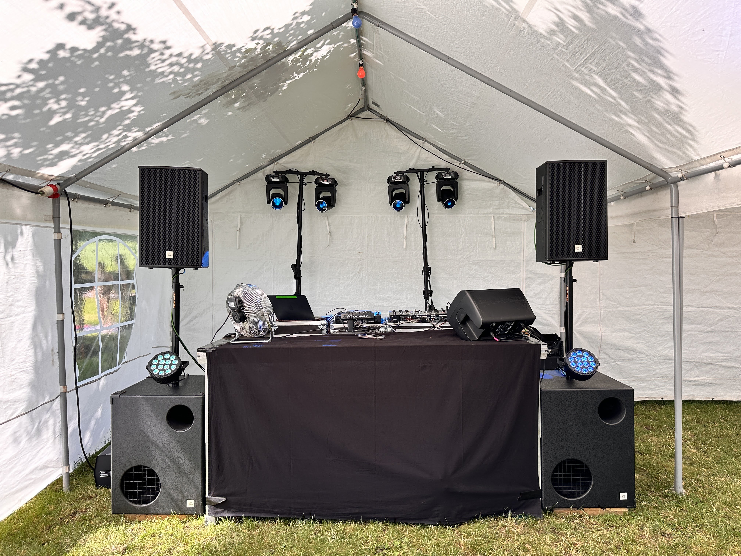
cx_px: 370
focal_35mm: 24
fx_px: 514
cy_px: 278
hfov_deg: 71.6
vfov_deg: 56.8
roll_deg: +1.4
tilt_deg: -1.5
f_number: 1.78
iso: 80
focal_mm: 6.86
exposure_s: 1/694
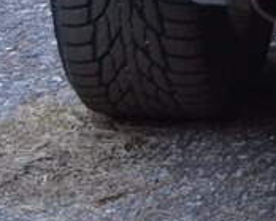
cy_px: -535
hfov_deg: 6.4
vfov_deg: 5.0
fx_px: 2327
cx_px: 730
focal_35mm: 285
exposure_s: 1/100
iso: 400
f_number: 5
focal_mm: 22
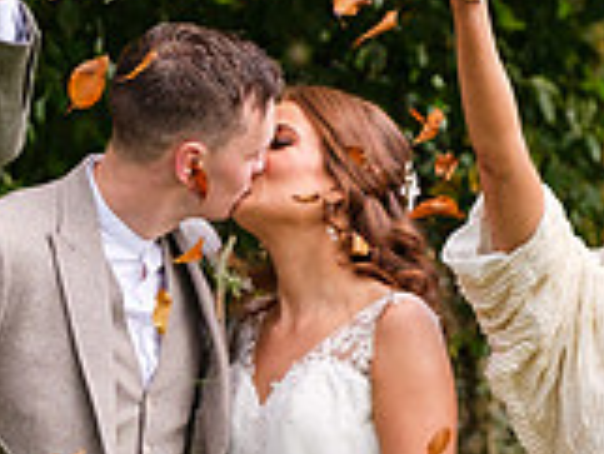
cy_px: 248
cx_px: 341
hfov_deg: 5.5
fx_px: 6251
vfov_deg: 4.2
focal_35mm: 358
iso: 250
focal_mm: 50
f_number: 2.8
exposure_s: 1/500
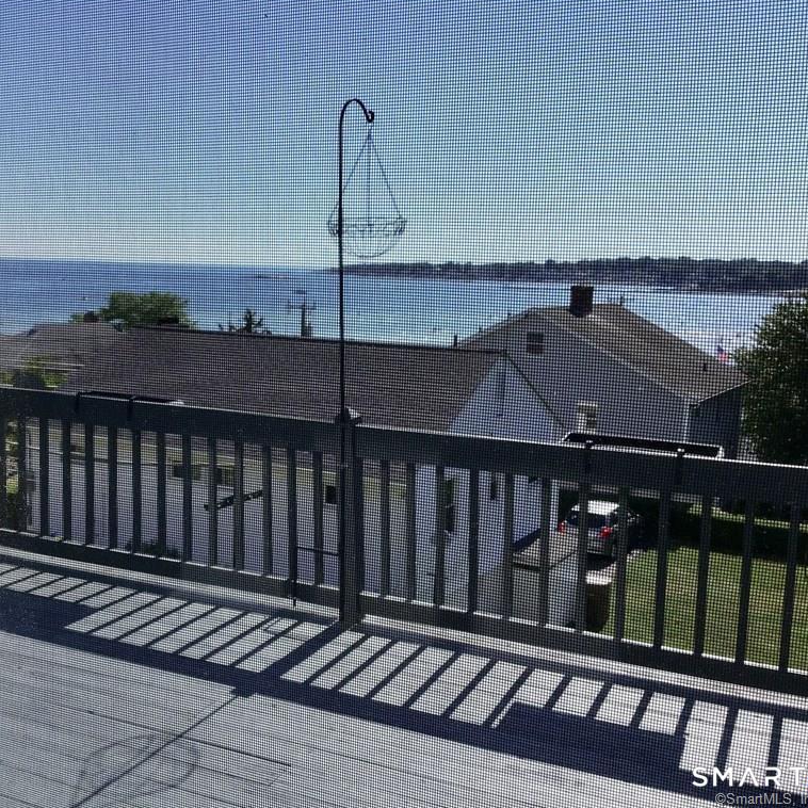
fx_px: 977
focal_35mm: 37
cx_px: 323
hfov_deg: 44.7
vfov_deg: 44.9
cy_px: 400
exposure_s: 1/1359
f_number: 2.4
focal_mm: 3.3
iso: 25
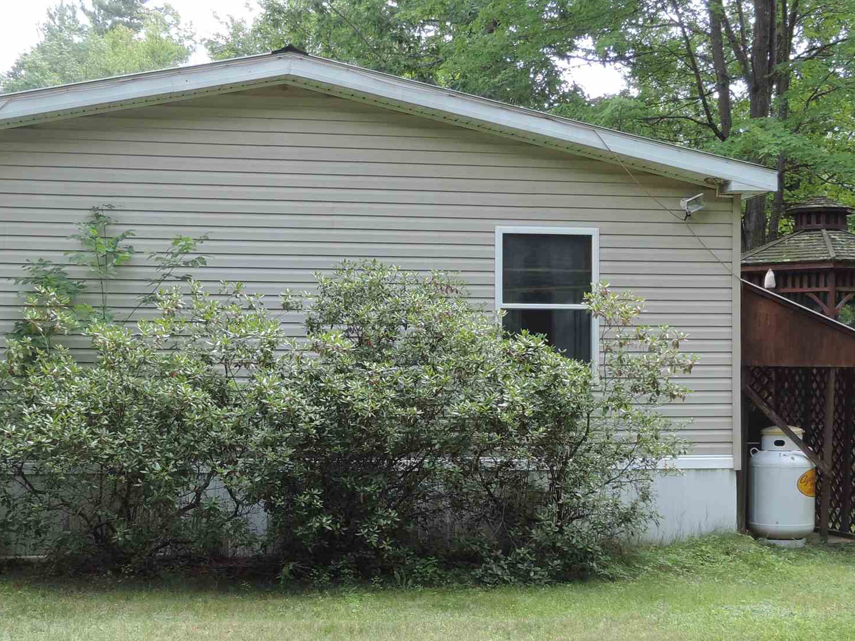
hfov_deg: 30.7
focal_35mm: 63
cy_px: 425
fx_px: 1556
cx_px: 368
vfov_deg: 23.2
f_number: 3.1
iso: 80
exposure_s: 1/125
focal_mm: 5.3
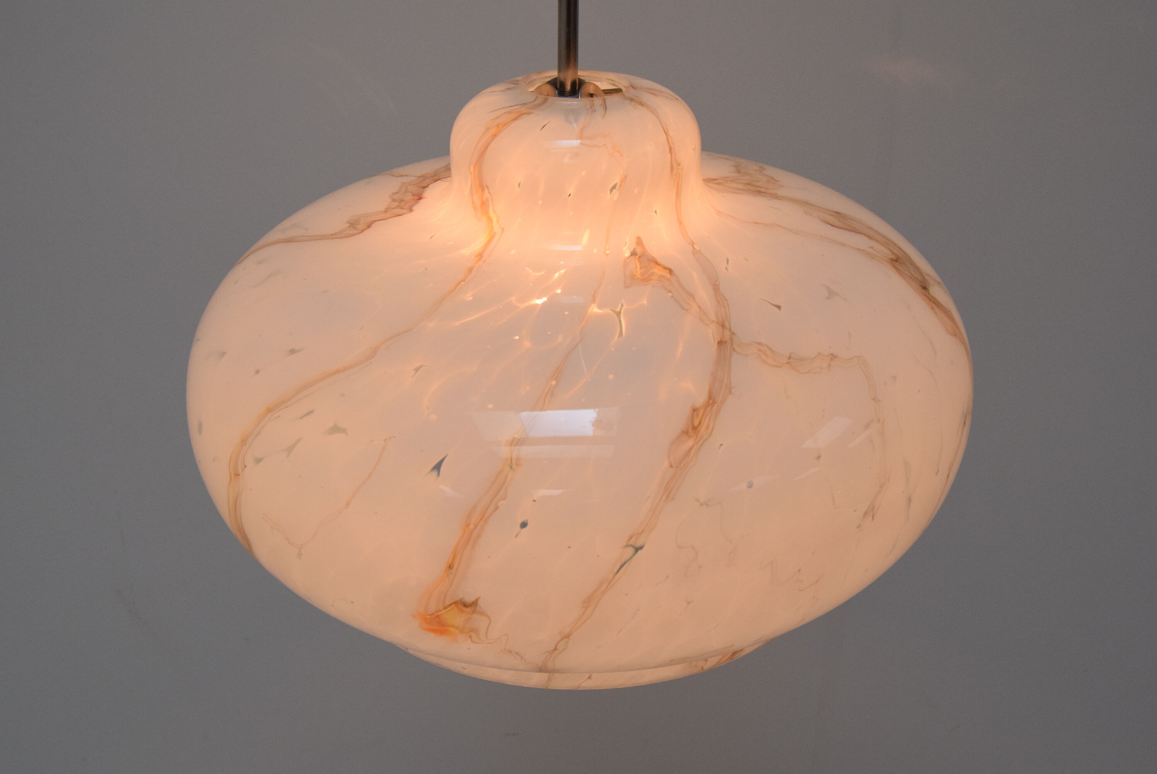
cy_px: 387
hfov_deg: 43.6
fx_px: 1447
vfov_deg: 29.9
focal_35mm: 45
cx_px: 578
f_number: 9
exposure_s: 1/320
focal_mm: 30
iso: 1600
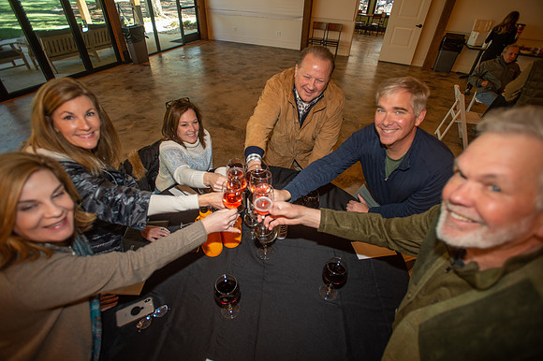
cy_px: 180
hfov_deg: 93.3
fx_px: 256
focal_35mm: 17
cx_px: 272
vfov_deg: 70.4
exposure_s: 1/200
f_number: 2.8
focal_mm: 17
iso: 400
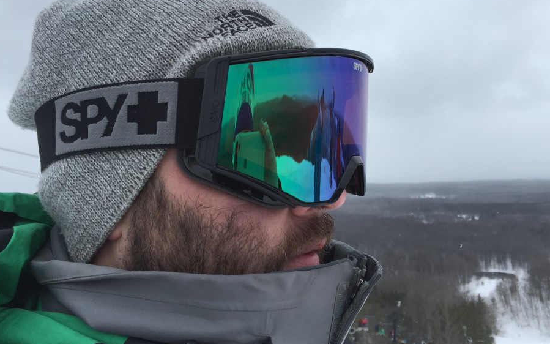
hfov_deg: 55.2
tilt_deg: +6.1
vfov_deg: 36.1
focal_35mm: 35
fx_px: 525
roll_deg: +2.0
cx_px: 307
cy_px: 128
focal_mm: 4.15
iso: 32
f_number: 2.2
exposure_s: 1/791
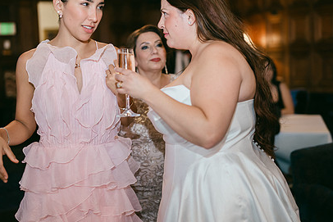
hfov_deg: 39.5
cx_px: 148
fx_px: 463
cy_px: 79
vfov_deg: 26.9
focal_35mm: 50
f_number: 1.2
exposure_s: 1/125
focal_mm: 35
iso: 640
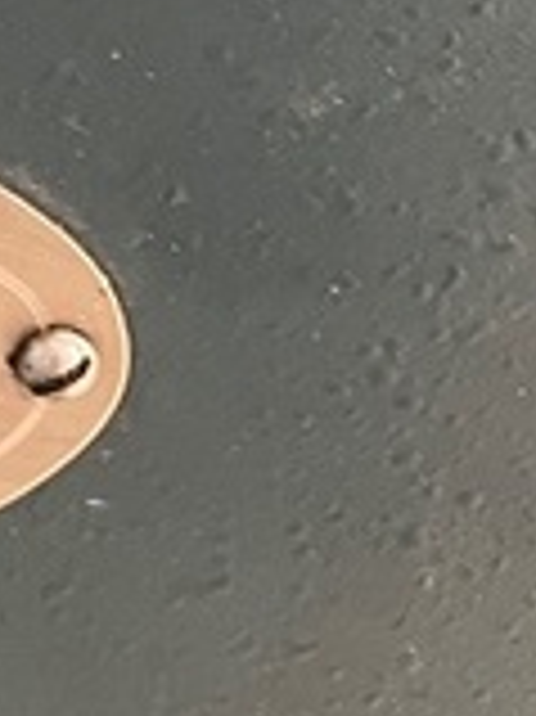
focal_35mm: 131
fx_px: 2708
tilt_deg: -29.2
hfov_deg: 10.4
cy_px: 162
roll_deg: -1.7
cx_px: -559
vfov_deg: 15.0
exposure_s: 1/30
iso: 640
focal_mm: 4.2
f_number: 1.6
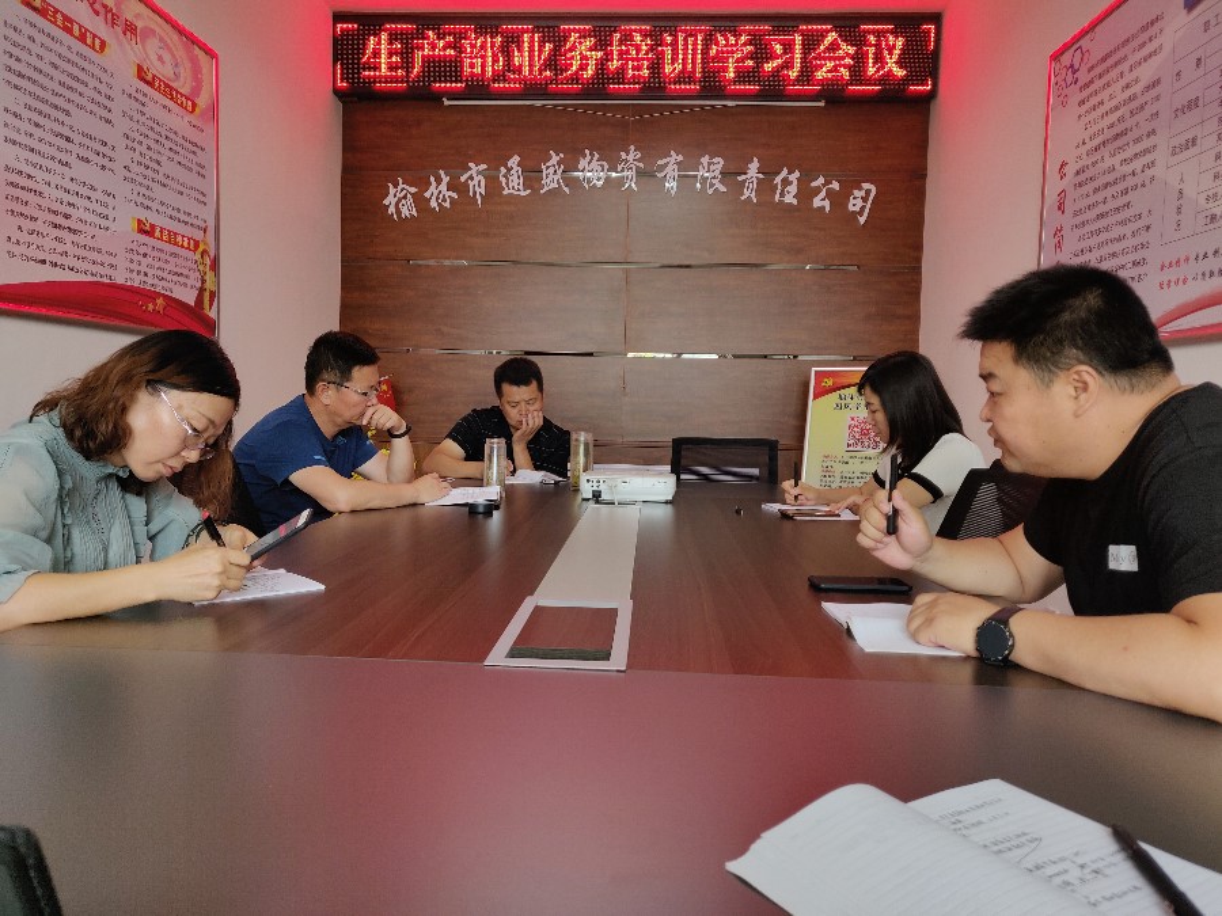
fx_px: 883
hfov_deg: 69.4
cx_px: 611
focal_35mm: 25
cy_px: 458
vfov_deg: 54.9
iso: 160
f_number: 1.7
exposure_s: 1/50
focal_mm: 4.25
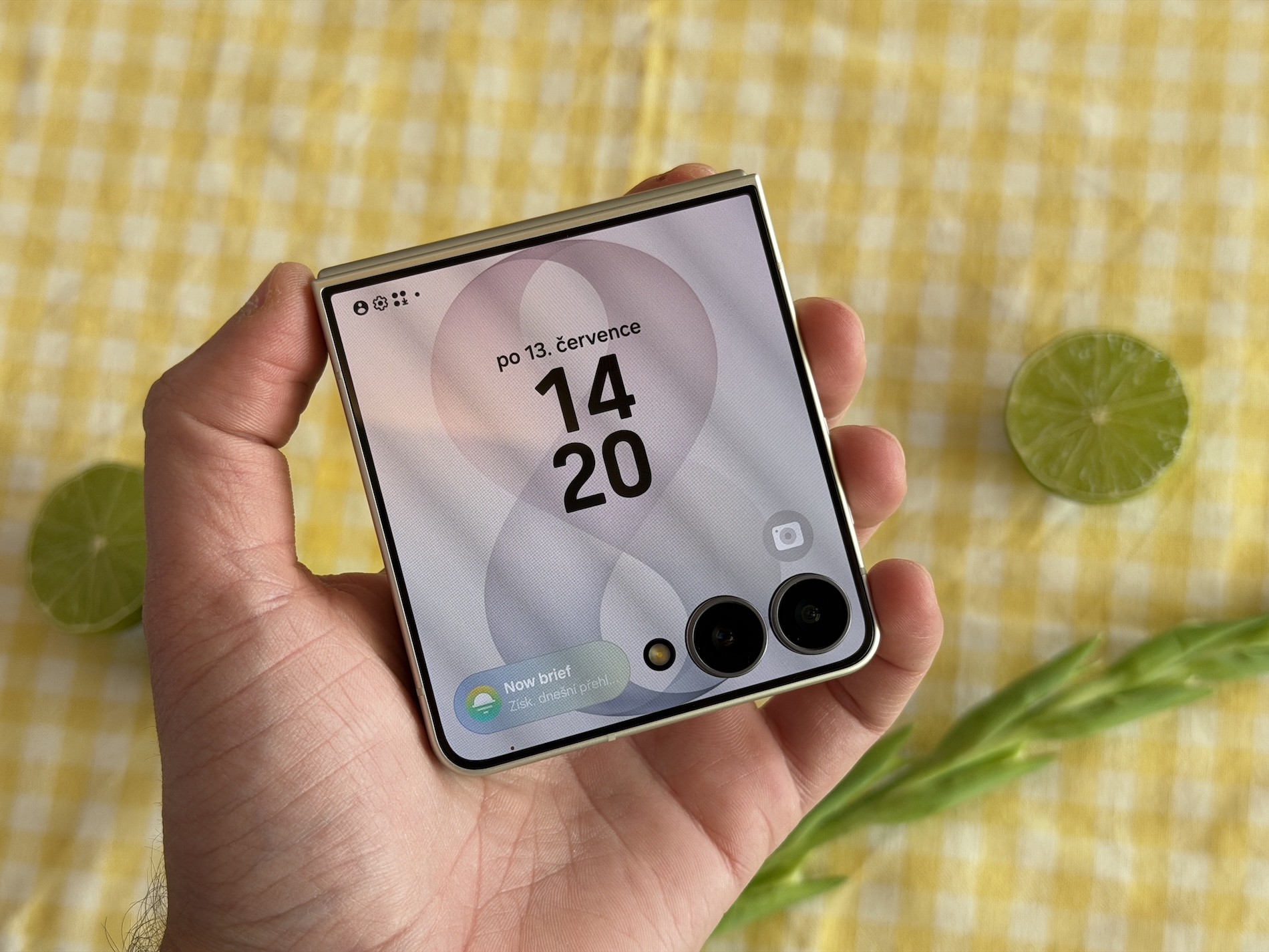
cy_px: 476
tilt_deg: -78.6
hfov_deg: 39.7
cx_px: 634
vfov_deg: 30.3
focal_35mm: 48
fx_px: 1760
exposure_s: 1/105
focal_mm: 6.76
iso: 100
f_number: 1.78
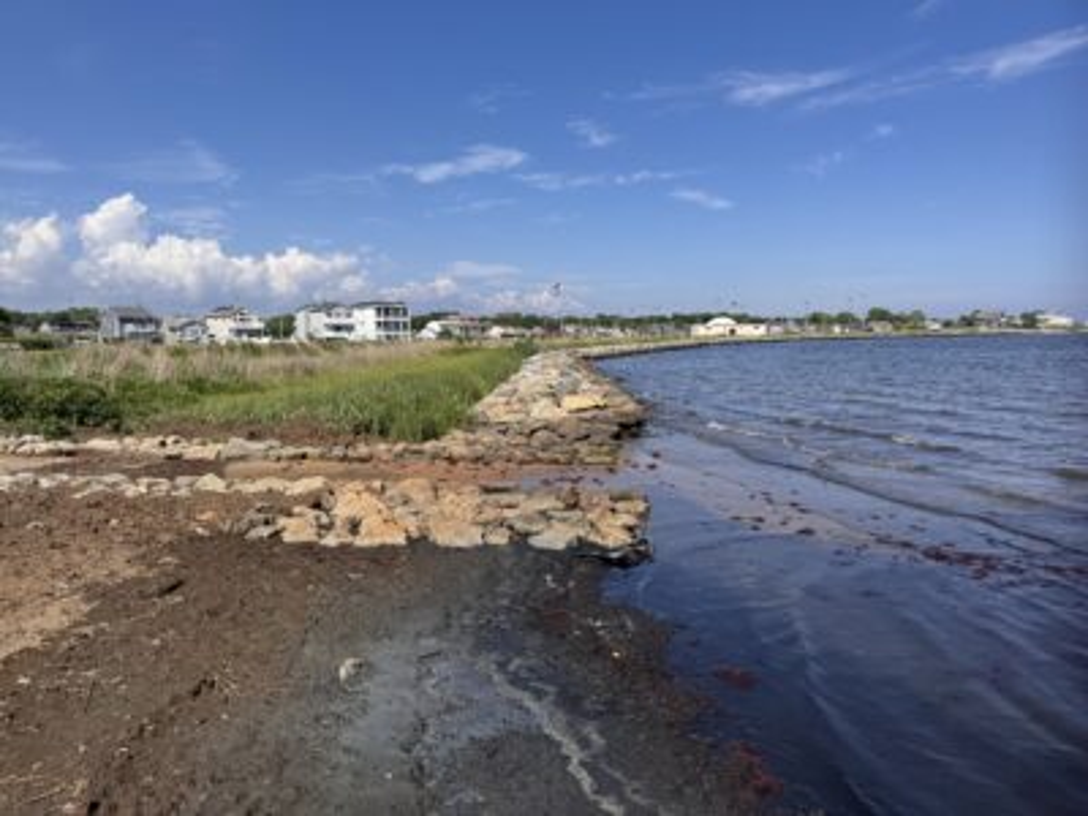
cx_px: 544
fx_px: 754
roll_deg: +0.8
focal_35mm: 24
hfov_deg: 71.6
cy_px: 408
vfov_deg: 56.8
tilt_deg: -5.8
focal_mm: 6.76
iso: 80
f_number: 1.78
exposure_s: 1/5348
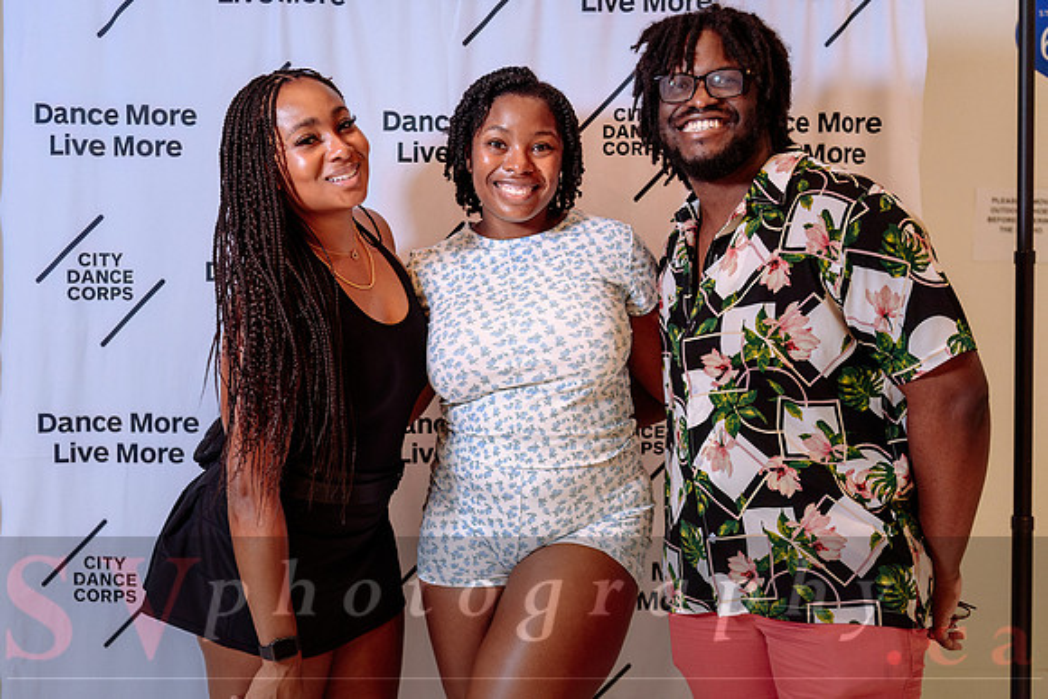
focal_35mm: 41
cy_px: 349
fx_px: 1192
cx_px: 531
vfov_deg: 32.7
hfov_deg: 47.4
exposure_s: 1/100
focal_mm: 40
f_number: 2.8
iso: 800
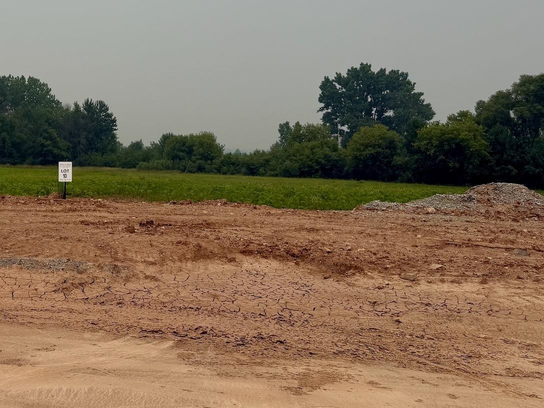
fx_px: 691
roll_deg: +1.9
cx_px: 61
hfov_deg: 40.0
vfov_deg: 32.5
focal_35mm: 44
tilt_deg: +1.7
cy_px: 127
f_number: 1.78
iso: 80
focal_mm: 6.76
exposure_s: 1/10309
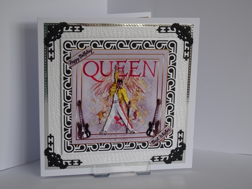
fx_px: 495
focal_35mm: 68
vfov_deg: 21.6
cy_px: 94
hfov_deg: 28.6
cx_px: 126
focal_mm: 11.66
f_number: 4.5
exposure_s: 1/80
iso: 160
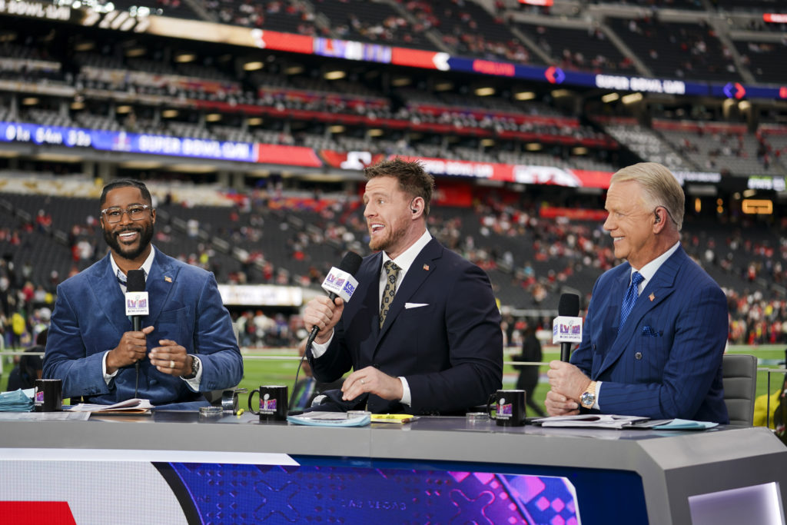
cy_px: 262
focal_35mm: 70
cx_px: 394
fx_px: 1530
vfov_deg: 19.5
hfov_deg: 28.8
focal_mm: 70
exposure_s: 1/160
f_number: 2.8
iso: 80
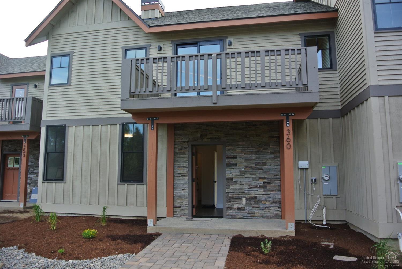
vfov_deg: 48.0
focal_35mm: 27
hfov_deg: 67.3
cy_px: 134
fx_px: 302
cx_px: 201
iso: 100
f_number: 4
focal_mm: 10
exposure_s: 1/250
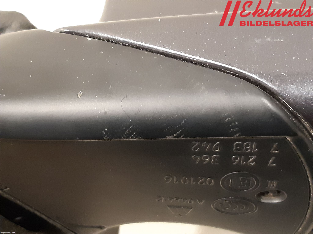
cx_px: 156
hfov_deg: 67.3
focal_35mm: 26
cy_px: 117
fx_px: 235
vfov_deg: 53.1
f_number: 1.7
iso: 500
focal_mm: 3.93
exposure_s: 1/25
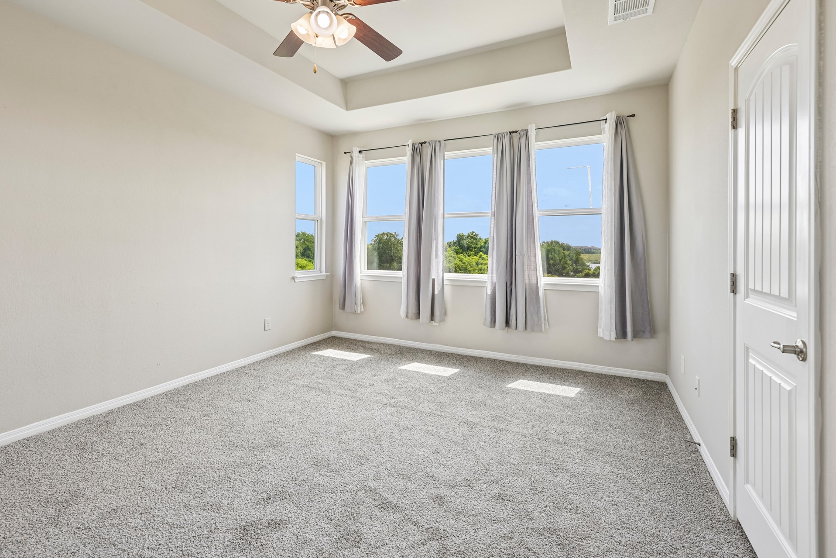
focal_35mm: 17
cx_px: 396
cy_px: 249
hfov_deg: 93.2
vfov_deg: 70.3
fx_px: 395
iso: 100
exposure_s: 1/90
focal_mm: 15
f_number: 6.7
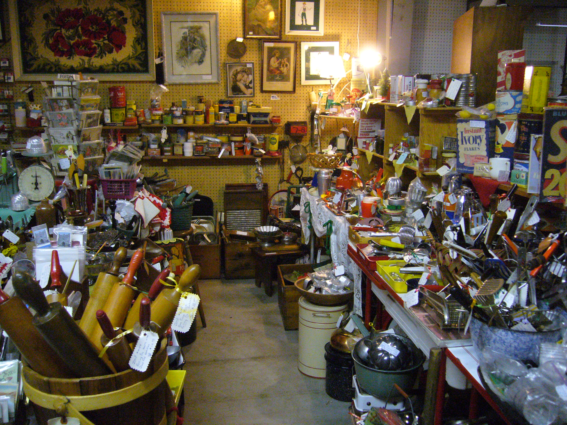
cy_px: 212
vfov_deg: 40.7
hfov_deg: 52.6
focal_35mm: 35
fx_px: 573
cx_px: 284
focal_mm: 5.8
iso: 400
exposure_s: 1/20
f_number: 2.8
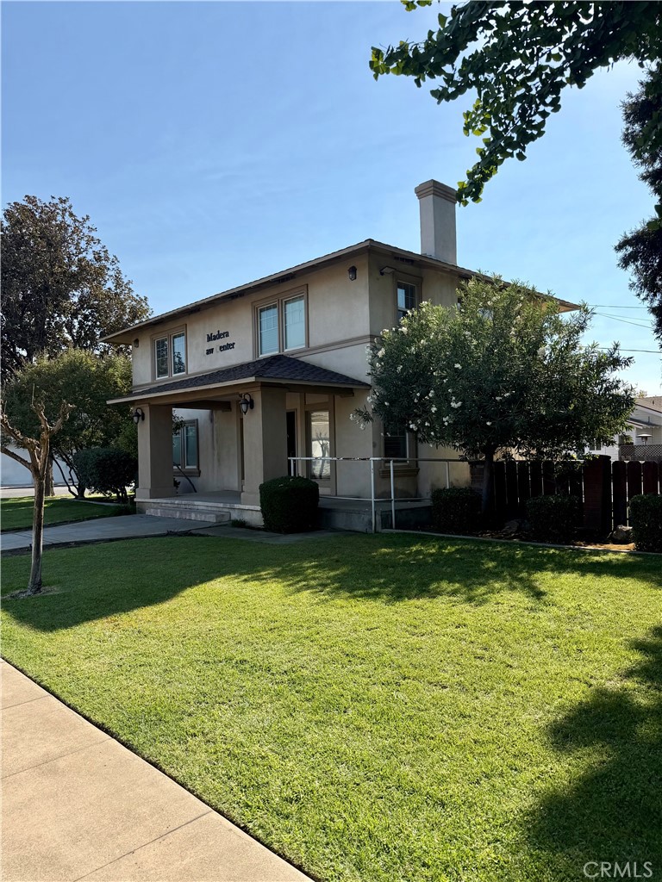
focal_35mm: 24
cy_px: 441
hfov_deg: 56.8
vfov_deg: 71.6
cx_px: 331
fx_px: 612
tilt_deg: +1.7
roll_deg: +1.1
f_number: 1.78
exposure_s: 1/4975
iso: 80
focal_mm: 6.76
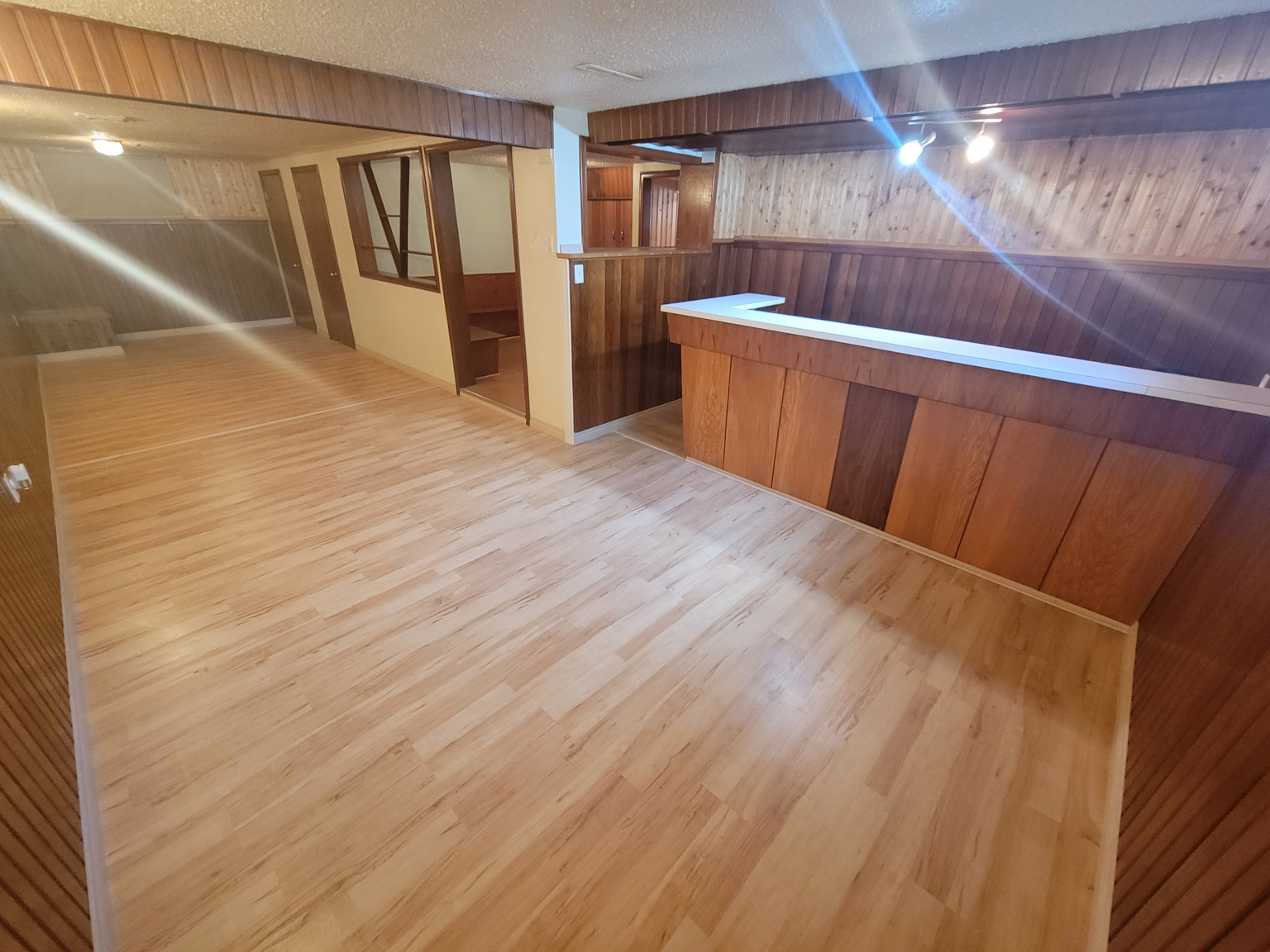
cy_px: 476
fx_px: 477
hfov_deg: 106.2
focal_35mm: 13
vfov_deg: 89.9
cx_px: 635
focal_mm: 2.2
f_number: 2.2
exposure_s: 1/30
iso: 500
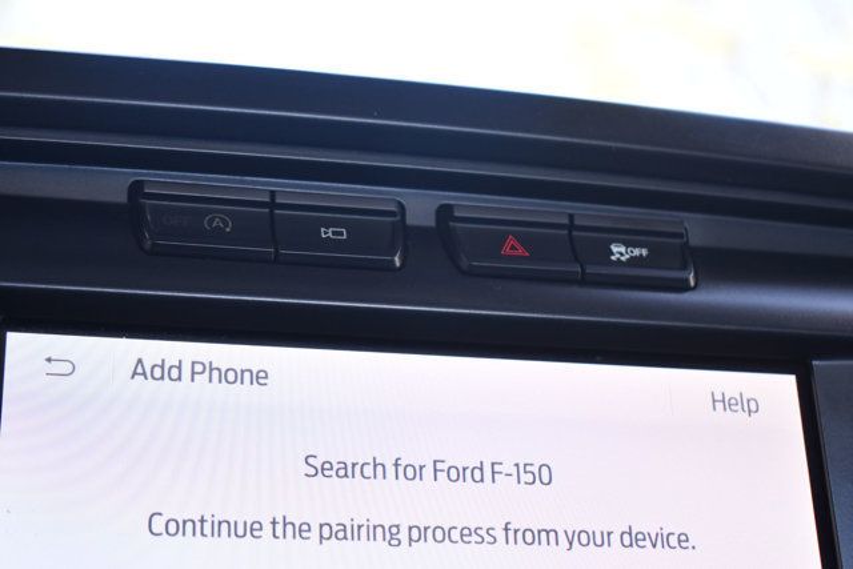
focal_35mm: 69
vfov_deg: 19.7
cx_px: 426
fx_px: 1635
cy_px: 284
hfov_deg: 29.2
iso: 800
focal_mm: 46
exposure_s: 1/200
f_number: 5.3
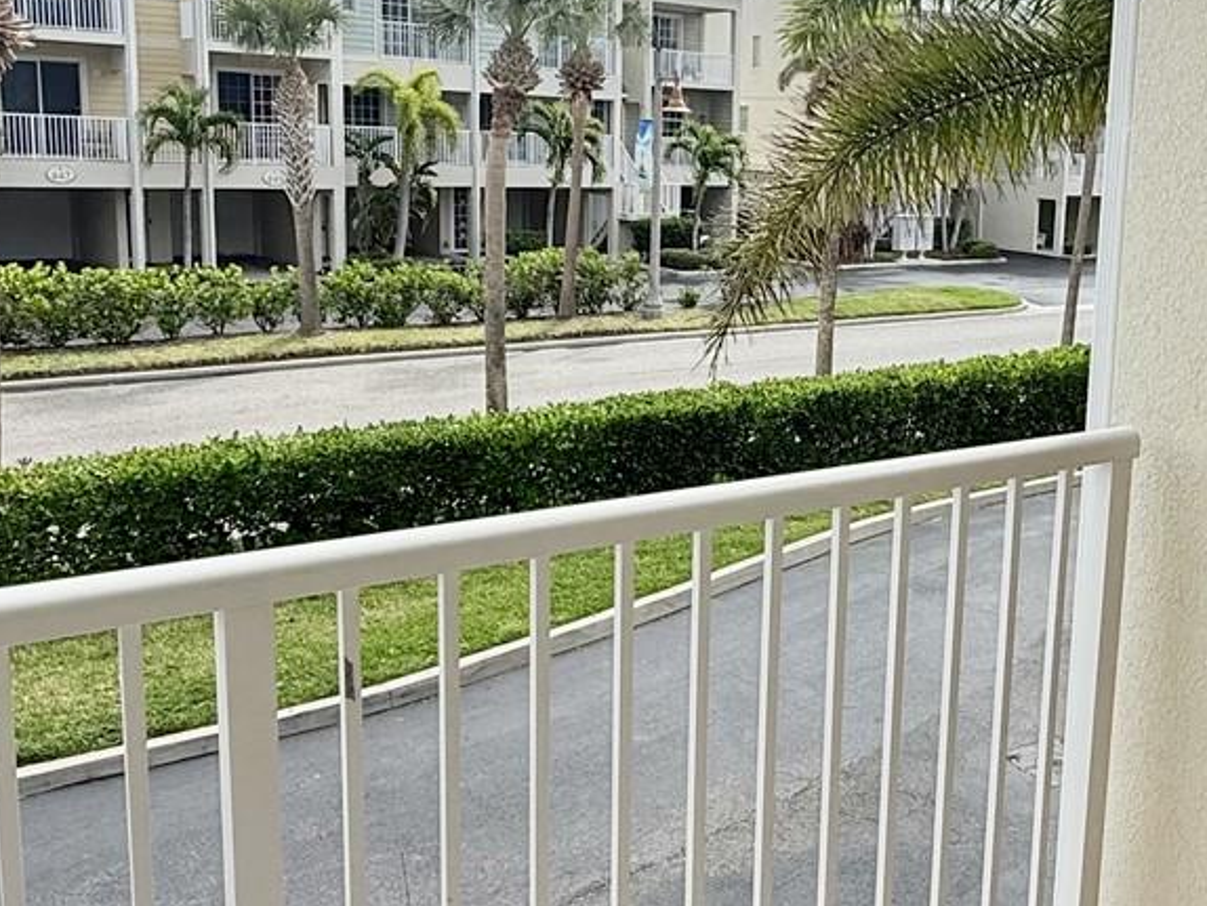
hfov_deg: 46.1
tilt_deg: -8.8
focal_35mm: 39
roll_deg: -2.4
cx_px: 908
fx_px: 1360
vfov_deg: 36.7
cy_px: 355
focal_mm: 2.22
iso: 64
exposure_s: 1/1235
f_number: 2.2
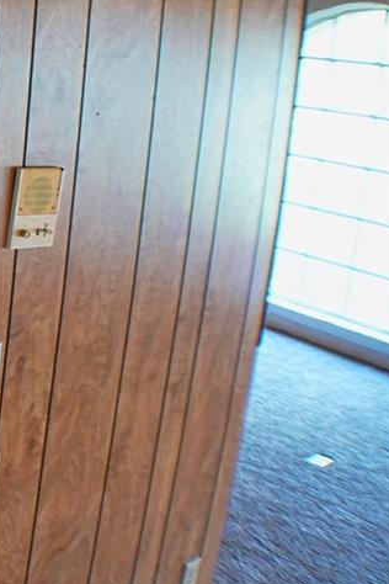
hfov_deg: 17.7
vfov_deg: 29.8
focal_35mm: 67
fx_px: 1086
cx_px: -234
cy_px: 183
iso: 1250
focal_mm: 31
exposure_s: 1/30
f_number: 5.6
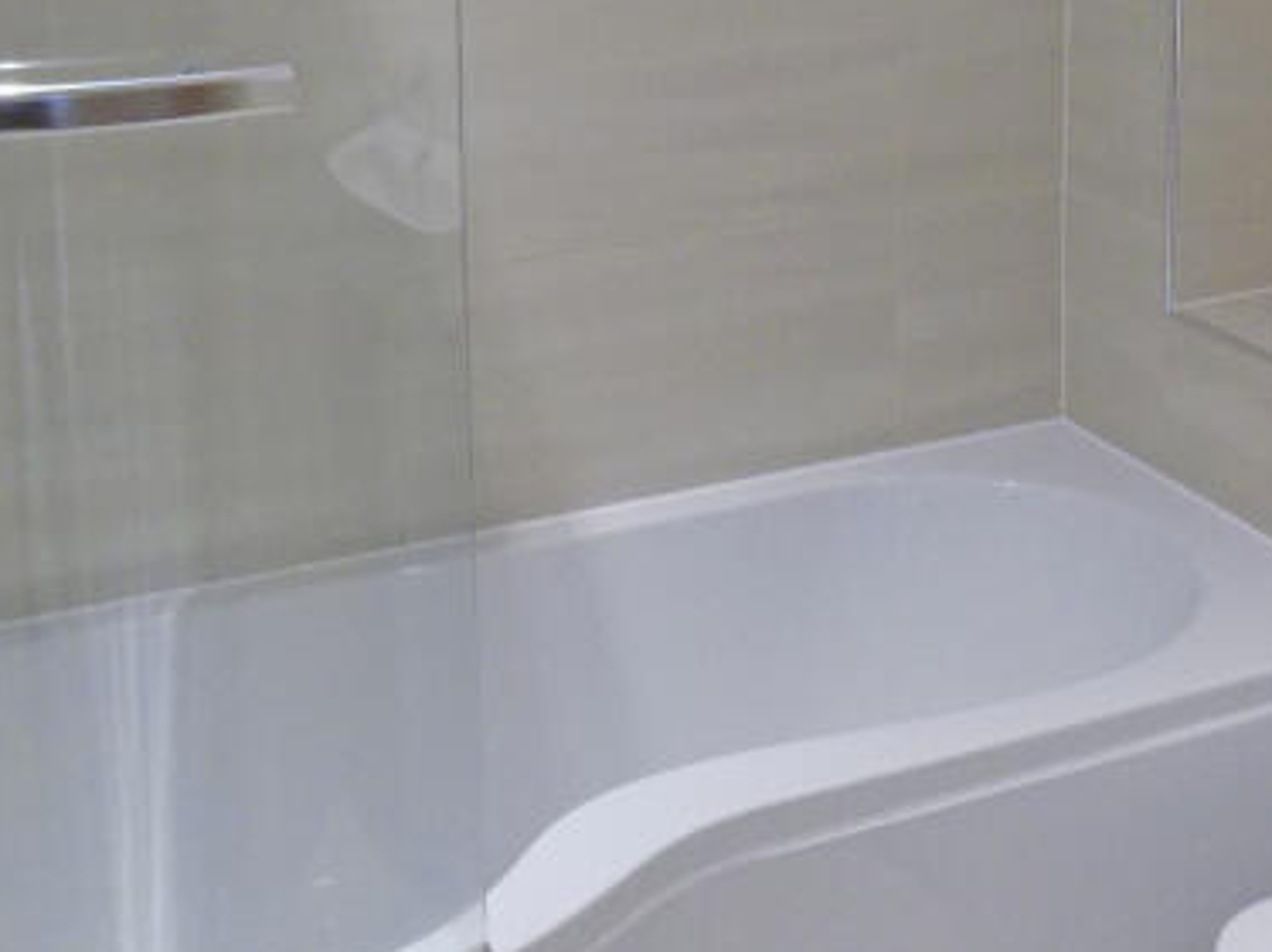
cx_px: 1048
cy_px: -37
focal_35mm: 63
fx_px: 2314
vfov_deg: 22.2
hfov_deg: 29.9
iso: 280
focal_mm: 4
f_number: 3.1
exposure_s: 1/30
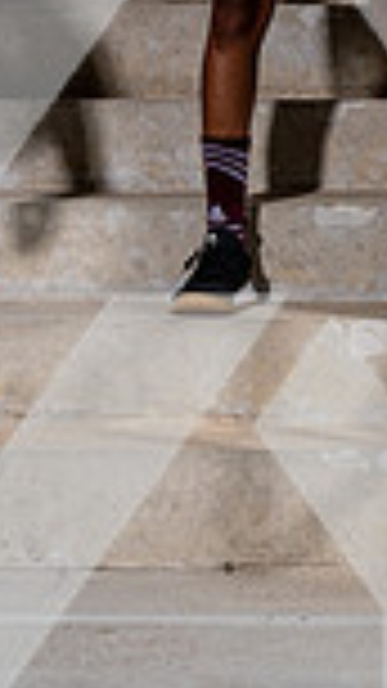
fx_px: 2975
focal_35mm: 163
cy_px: -11
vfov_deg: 13.0
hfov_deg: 7.3
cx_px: 662
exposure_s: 1/125
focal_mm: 41
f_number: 8
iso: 100
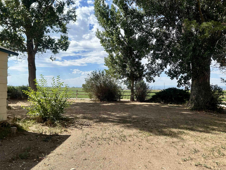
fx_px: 183
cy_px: 87
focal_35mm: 28
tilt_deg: +0.7
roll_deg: -1.8
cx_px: 107
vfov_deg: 49.7
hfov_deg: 63.4
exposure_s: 1/4016
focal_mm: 6.86
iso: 80
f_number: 1.78
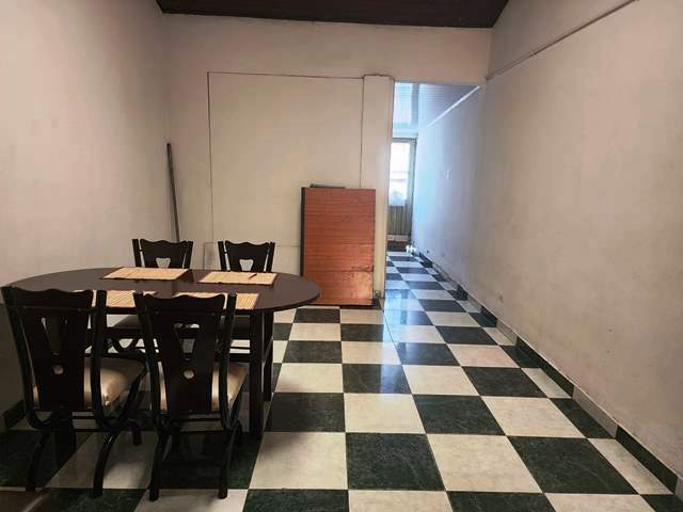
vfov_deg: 58.9
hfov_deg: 73.9
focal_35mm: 23
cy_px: 256
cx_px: 342
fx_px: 454
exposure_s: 1/60
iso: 500
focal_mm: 6.4
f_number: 1.8
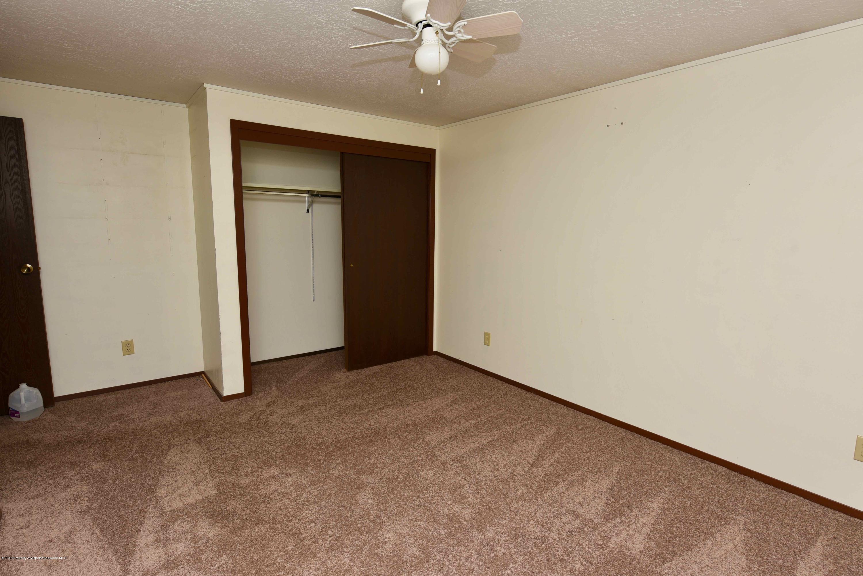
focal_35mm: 19
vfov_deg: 64.6
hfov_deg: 86.9
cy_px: 288
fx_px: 456
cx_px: 432
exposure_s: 1/160
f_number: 7.1
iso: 100
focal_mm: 19
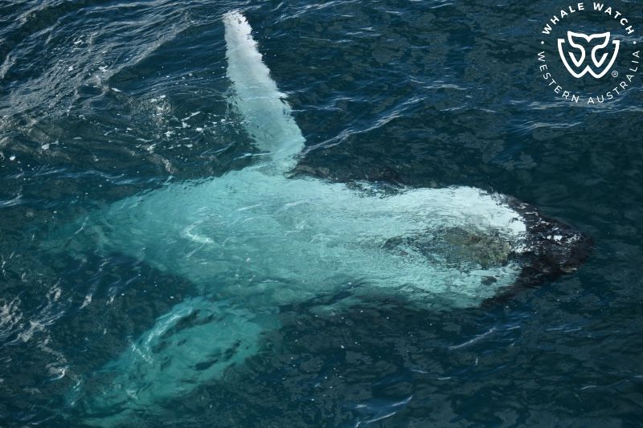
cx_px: 322
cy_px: 214
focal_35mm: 95
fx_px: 1696
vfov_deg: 14.4
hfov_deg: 21.5
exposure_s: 1/8000
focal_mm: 95
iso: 1000
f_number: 5
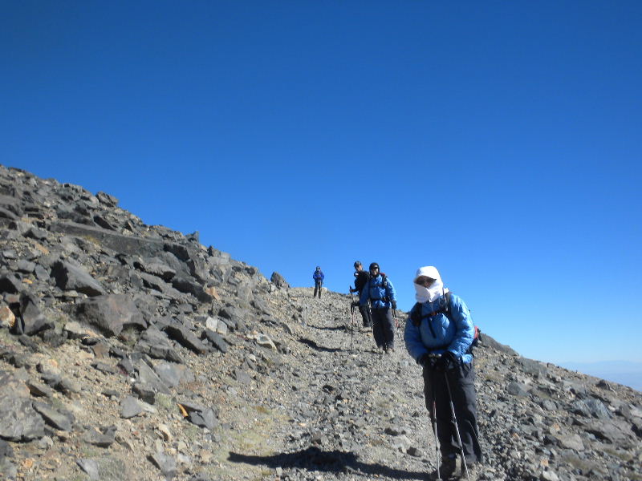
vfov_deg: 38.7
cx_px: 321
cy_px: 240
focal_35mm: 37
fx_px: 686
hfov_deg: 50.1
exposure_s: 1/104
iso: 64
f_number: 10
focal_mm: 6.6
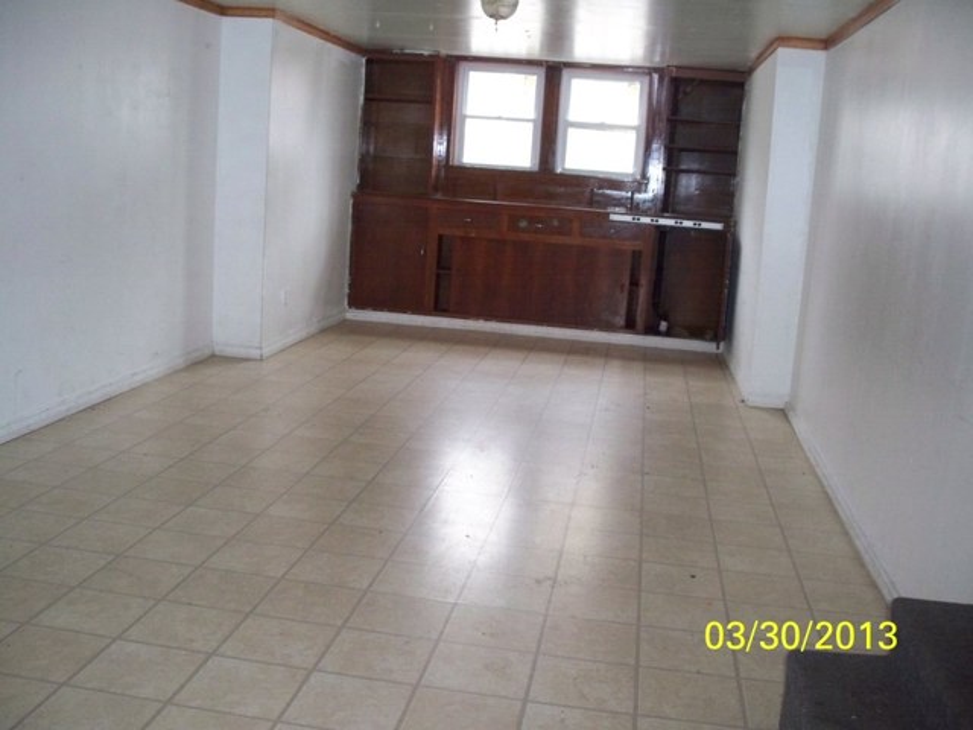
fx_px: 1040
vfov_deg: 38.7
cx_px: 486
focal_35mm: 37
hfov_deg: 50.1
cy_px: 365
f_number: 3.4
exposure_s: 1/30
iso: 400
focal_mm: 7.9
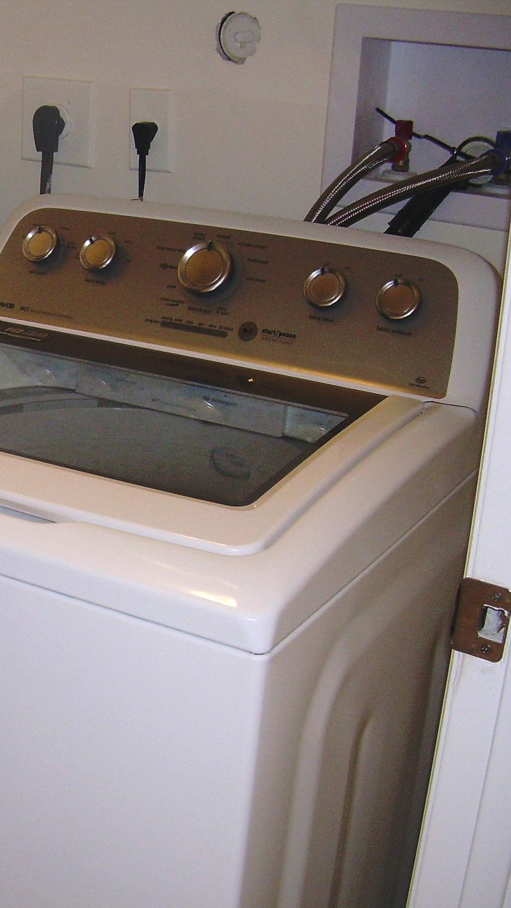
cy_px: 454
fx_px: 1349
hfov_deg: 20.2
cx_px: -94
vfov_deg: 37.2
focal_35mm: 56
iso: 50
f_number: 2.8
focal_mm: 6.3
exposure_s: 1/60
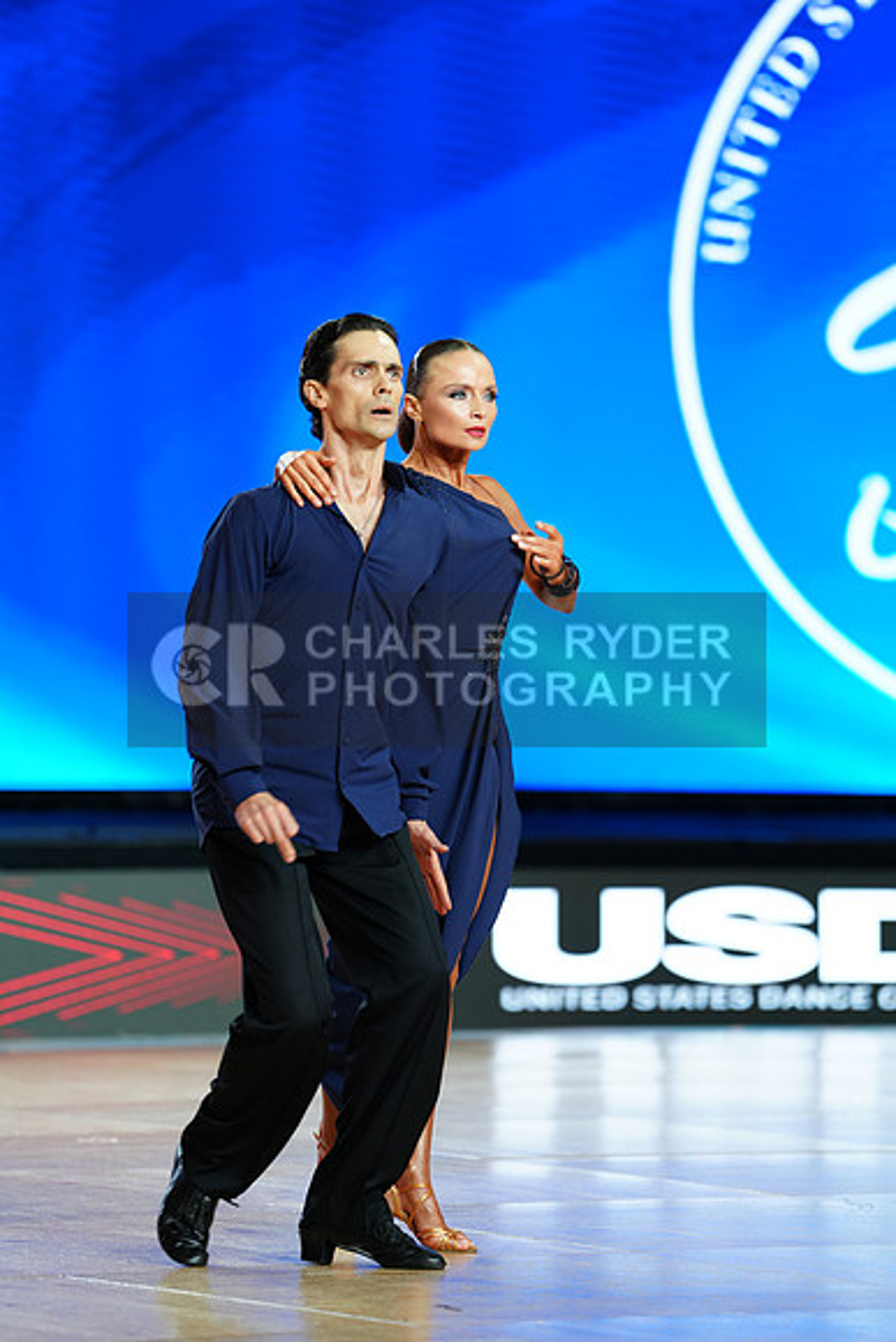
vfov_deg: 10.3
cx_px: 448
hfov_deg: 6.9
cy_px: 671
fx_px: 7462
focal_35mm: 200
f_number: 2.8
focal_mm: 200
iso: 500
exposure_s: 1/400
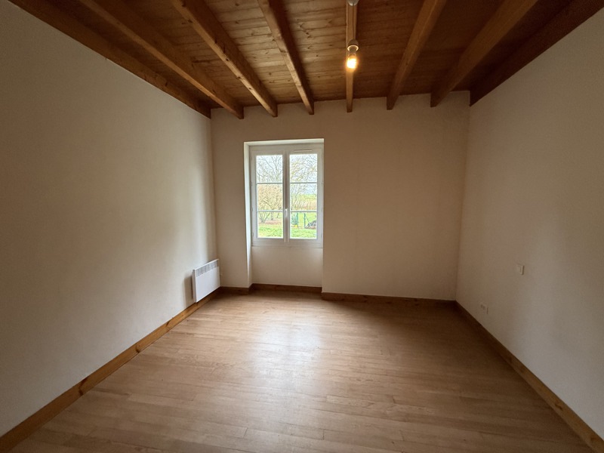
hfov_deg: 102.1
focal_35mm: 14
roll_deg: +0.5
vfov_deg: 85.7
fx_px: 244
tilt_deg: -6.1
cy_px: 226
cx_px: 302
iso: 400
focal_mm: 2.22
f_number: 2.2
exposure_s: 1/50
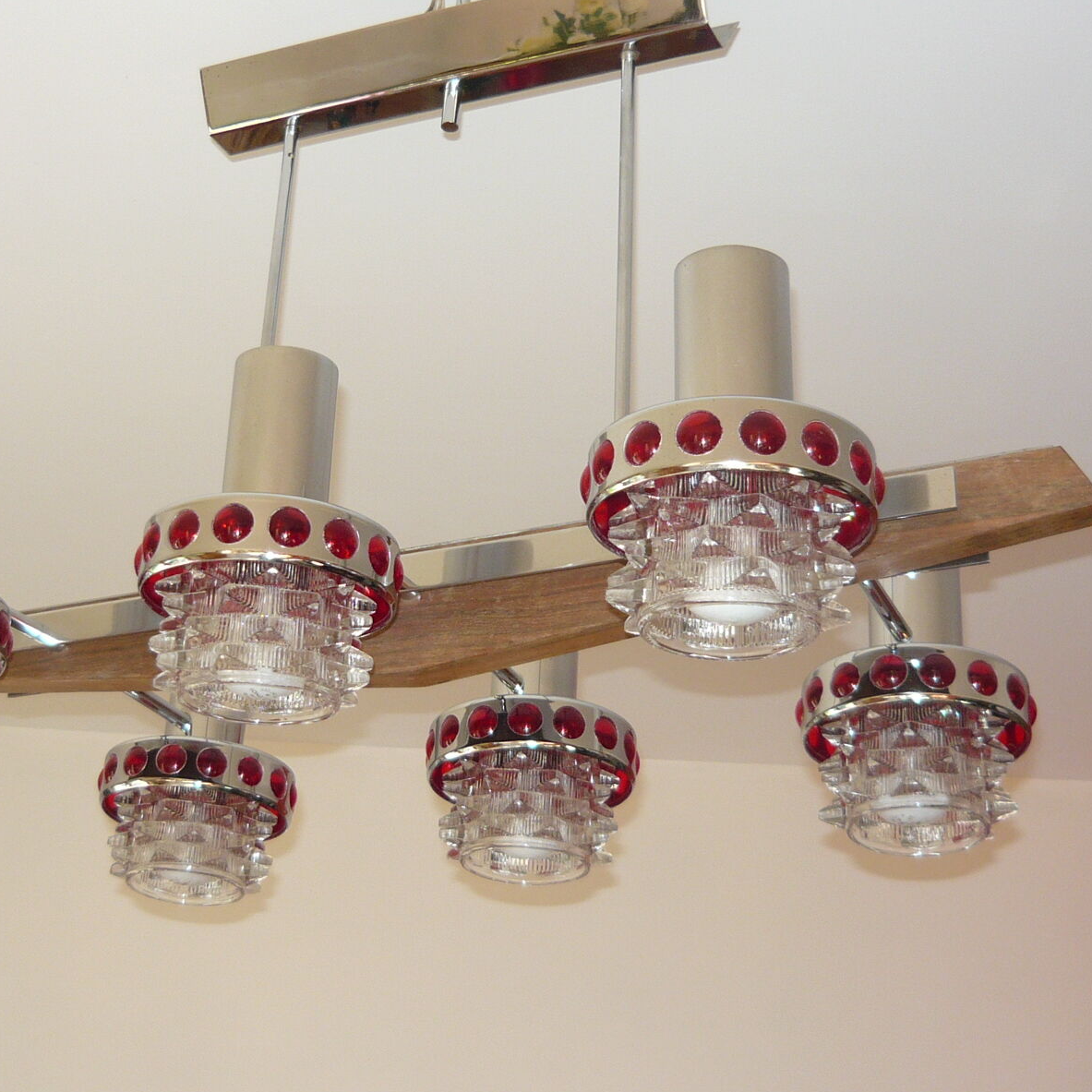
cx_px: 433
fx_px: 1963
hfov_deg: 31.0
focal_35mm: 55
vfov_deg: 31.1
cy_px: 545
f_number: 2.8
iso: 100
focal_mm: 5.5
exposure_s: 1/50
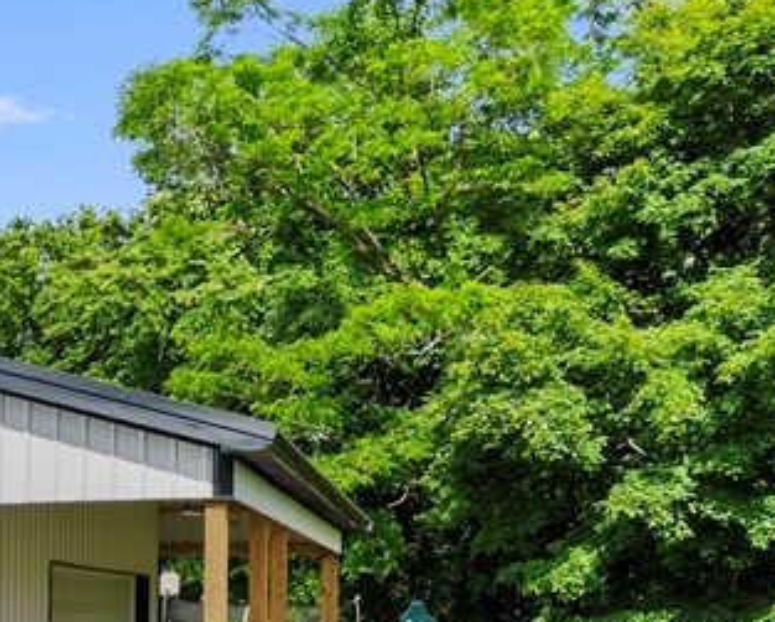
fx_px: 1231
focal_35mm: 54
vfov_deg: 25.9
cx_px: -266
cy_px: 704
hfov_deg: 28.0
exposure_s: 1/200
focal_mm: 16.5
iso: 400
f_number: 11
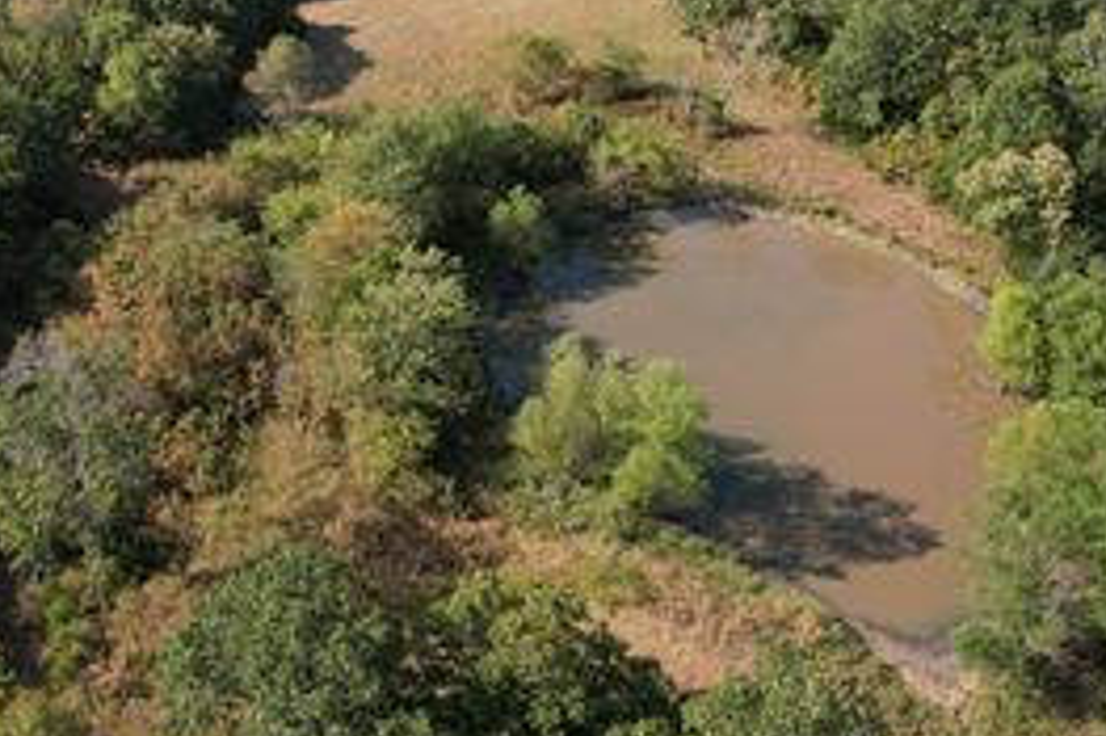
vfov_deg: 35.9
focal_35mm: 36
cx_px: 515
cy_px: 179
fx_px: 1105
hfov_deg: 53.1
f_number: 2.8
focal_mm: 8.38
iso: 100
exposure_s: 1/250
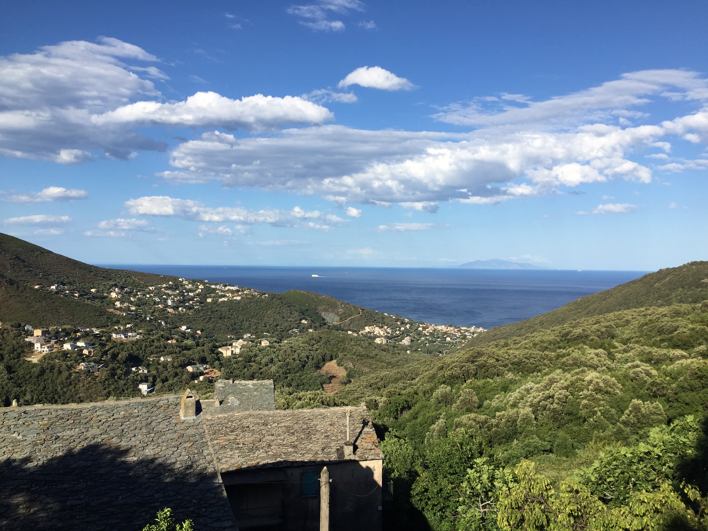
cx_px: 354
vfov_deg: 48.2
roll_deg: -0.7
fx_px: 593
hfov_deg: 61.7
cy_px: 266
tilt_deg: -1.6
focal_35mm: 29
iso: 32
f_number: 2.2
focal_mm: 4.15
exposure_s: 1/2198
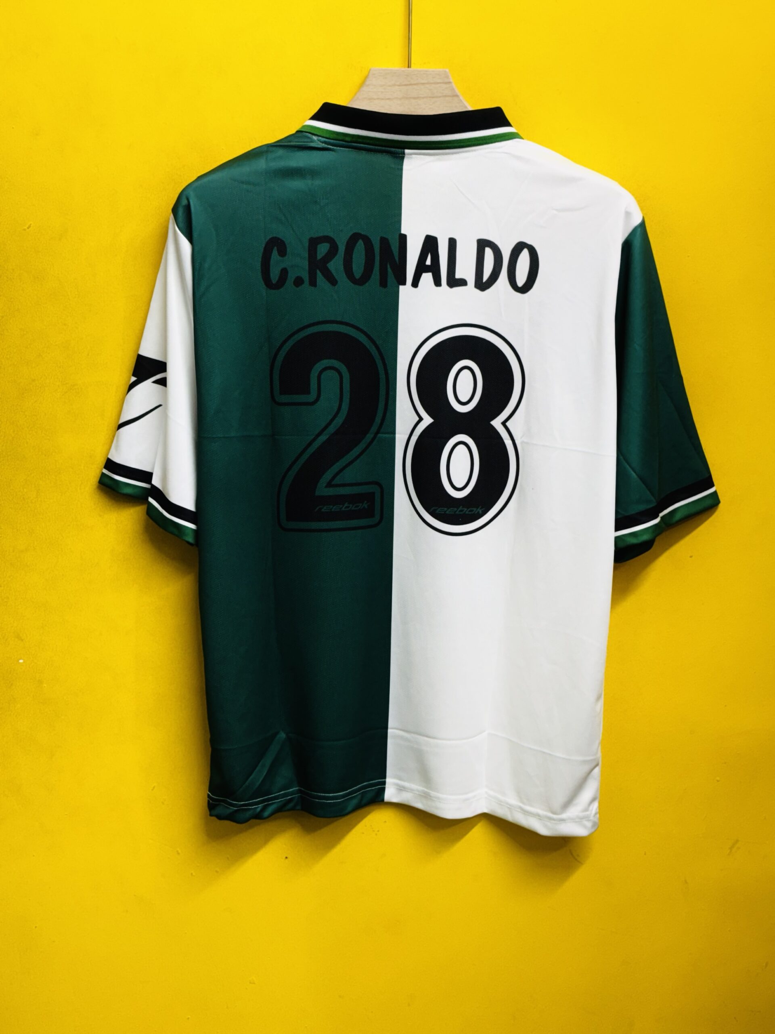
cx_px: 388
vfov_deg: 36.8
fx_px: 1552
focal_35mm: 52
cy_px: 517
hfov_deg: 28.0
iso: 40
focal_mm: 5.96
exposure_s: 1/50
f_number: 1.6
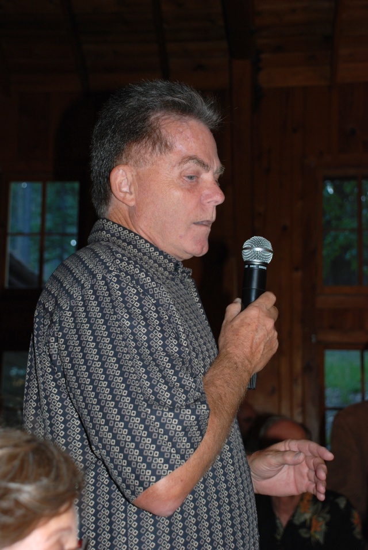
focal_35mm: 66
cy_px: 275
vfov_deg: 30.5
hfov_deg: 20.7
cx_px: 184
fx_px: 1009
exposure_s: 1/60
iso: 200
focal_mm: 44
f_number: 4.8
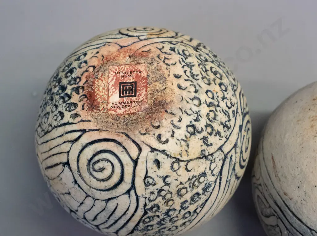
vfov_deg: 29.0
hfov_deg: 38.3
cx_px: 158
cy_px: 118
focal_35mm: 50
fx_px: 457
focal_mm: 25
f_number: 5
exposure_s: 1/200
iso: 3200
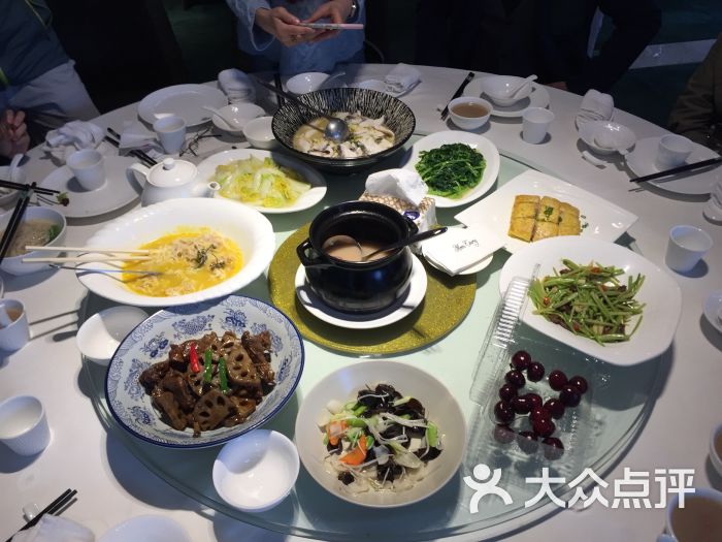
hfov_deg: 61.7
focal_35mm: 29
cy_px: 271
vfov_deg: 48.2
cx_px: 361
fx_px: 605
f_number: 2.2
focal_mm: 4.15
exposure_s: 1/100
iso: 50
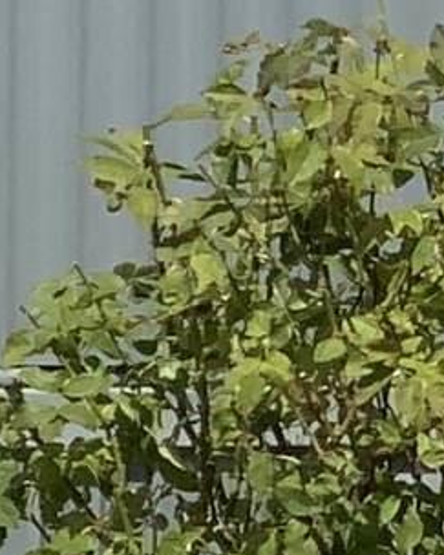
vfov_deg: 6.8
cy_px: 232
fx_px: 4700
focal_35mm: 286
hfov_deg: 4.8
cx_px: -1495
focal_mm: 3
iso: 20
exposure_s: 1/3322
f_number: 1.8
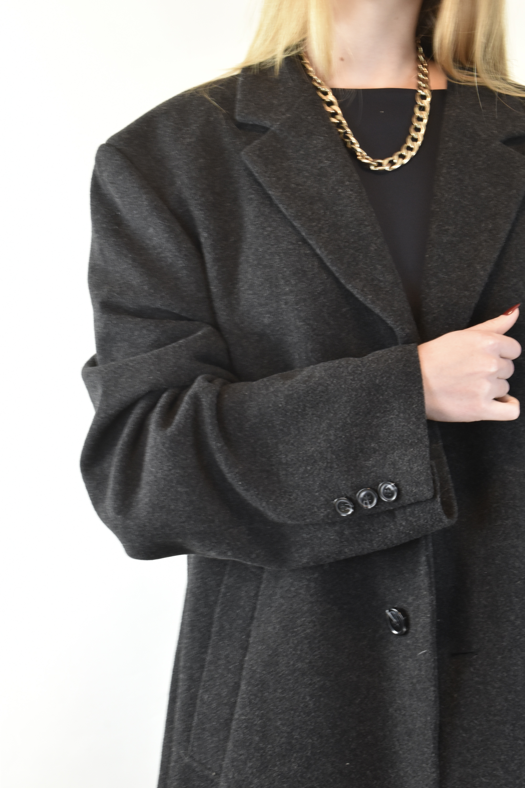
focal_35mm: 75
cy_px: 394
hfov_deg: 18.2
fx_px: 1640
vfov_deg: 27.0
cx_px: 262
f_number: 13
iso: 1000
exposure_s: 1/15
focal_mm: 50
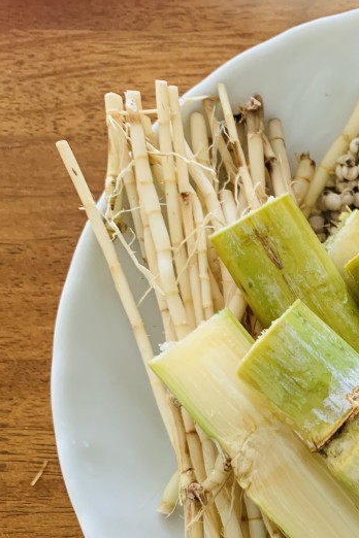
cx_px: 475
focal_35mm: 53
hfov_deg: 22.6
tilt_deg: -81.4
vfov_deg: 37.0
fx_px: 793
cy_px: 374
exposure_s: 1/60
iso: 200
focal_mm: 4.25
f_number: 1.8
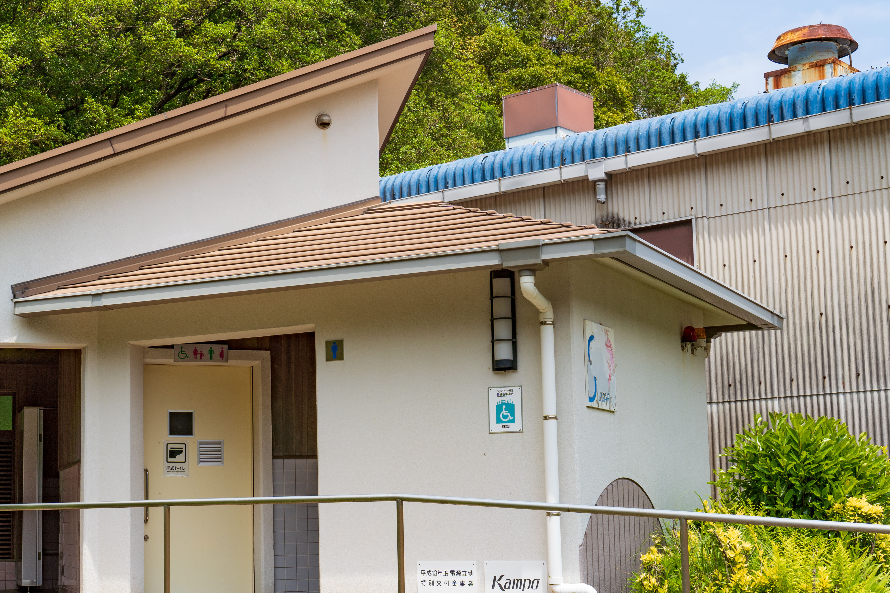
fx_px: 1434
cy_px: 357
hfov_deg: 34.2
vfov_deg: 23.3
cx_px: 301
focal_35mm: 58
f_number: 13
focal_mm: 43
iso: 100
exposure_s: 1/160
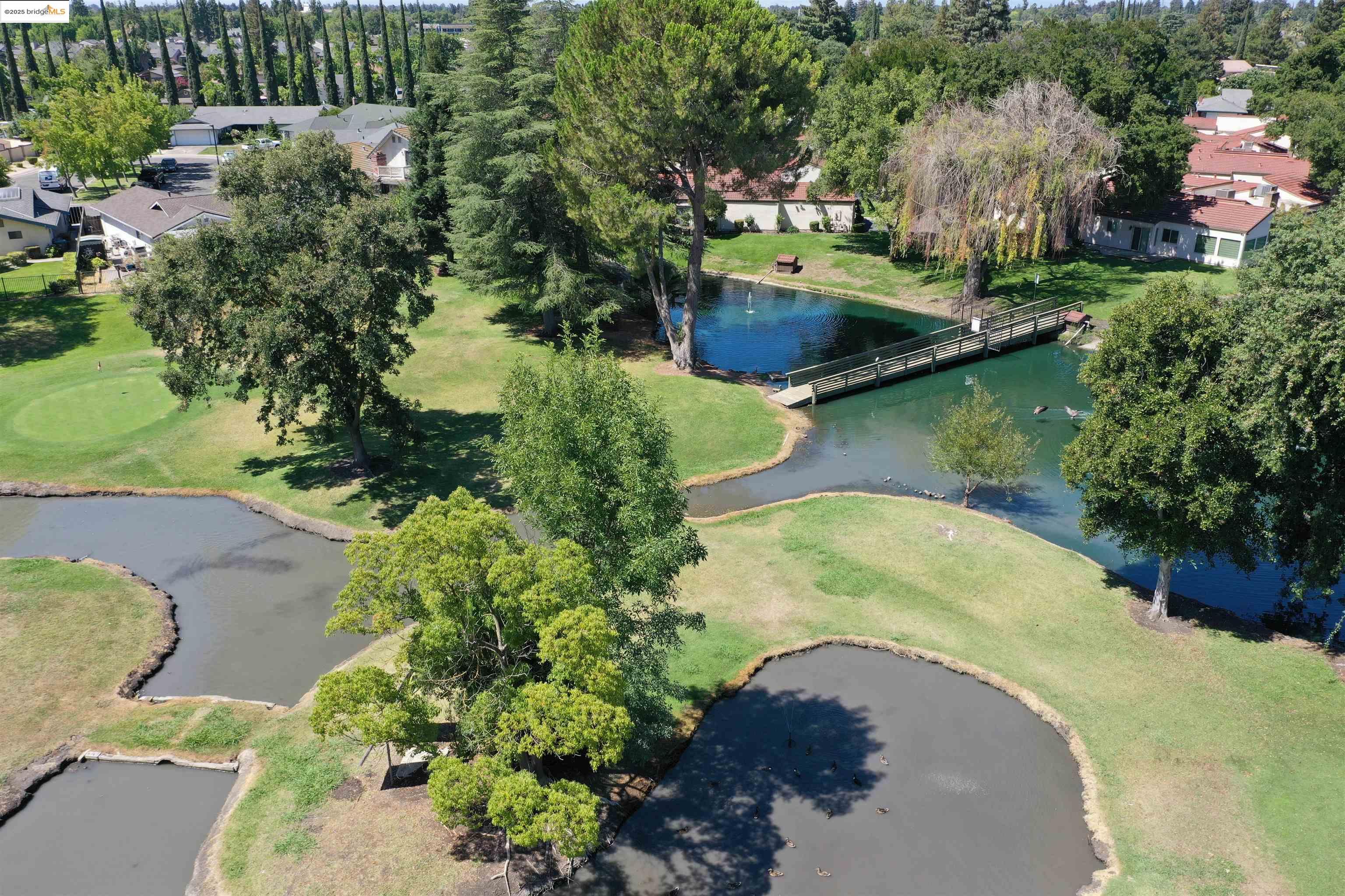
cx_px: 672
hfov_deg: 65.5
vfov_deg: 46.4
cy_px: 448
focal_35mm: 28
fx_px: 1046
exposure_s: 1/320
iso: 100
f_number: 5
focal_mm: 10.26
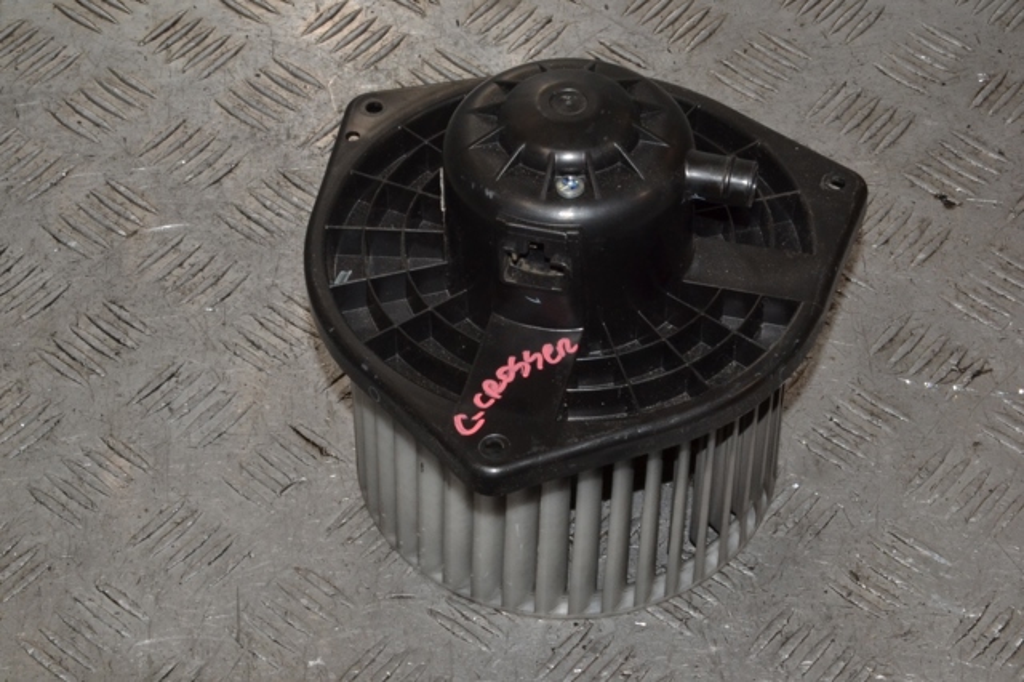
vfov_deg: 15.7
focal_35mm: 87
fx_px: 2473
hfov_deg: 23.4
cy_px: 341
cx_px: 512
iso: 800
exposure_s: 1/60
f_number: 32
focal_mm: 58
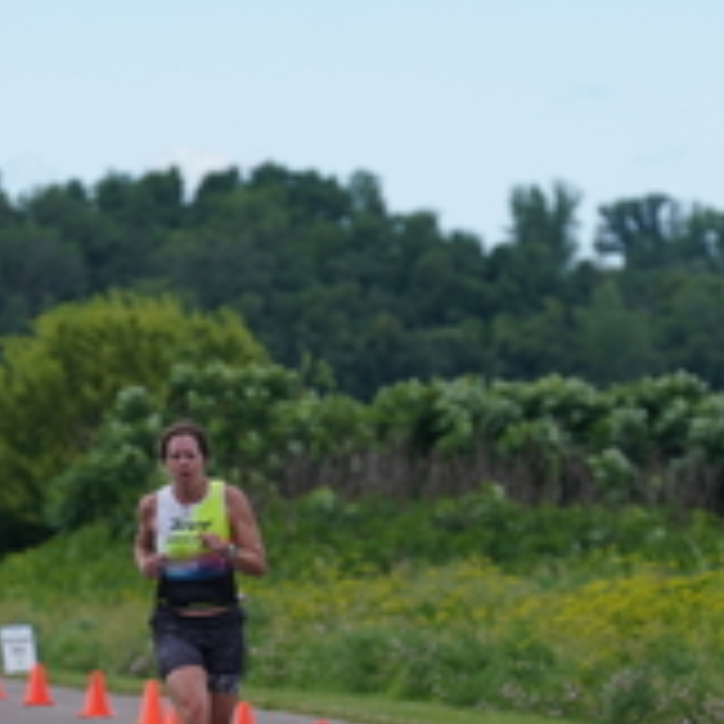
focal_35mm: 580
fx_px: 13724
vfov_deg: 3.0
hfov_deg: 3.0
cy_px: 587
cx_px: 117
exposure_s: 1/1600
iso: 400
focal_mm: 200
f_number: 4.5
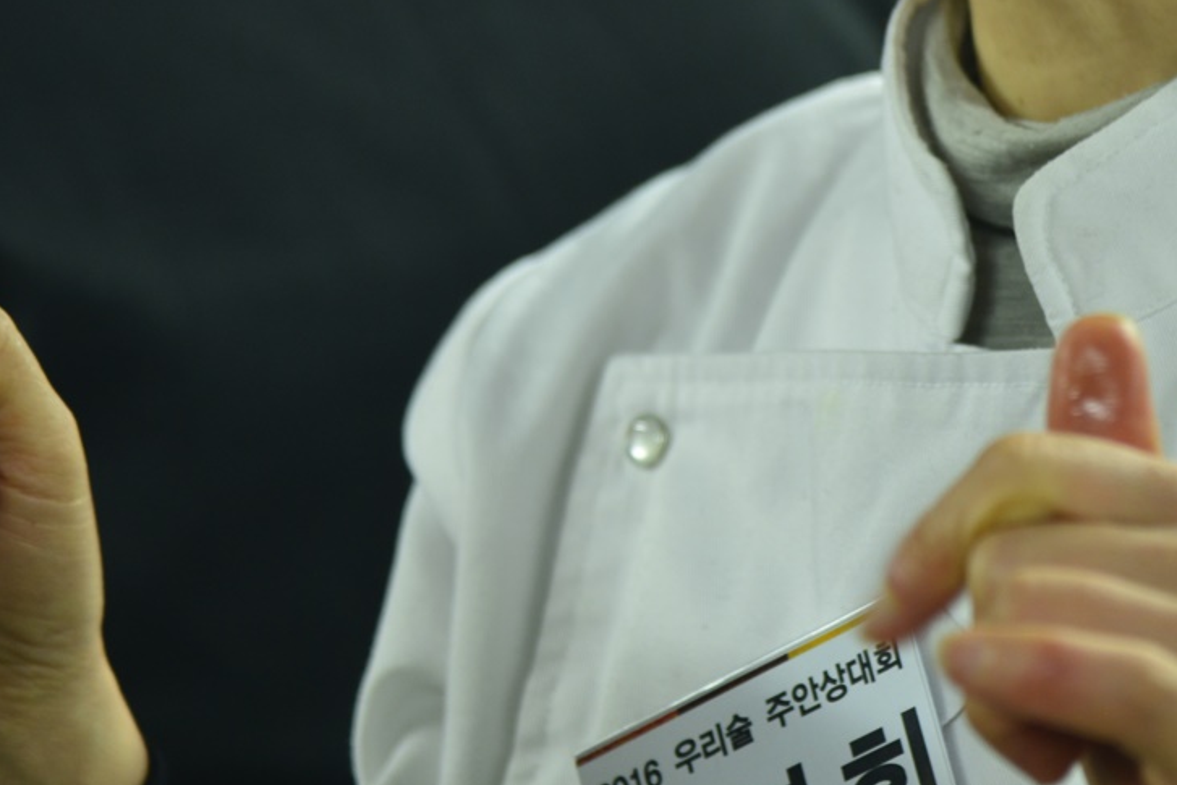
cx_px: 1047
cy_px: 55
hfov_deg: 7.8
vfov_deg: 5.2
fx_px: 8632
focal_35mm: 264
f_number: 4.5
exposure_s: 1/30
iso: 800
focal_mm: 120
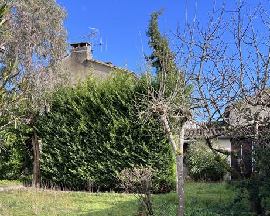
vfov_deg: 33.1
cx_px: 85
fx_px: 352
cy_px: 175
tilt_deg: -1.0
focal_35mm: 44
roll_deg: +1.0
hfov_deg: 41.3
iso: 50
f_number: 1.6
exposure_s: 1/1140
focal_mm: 5.1
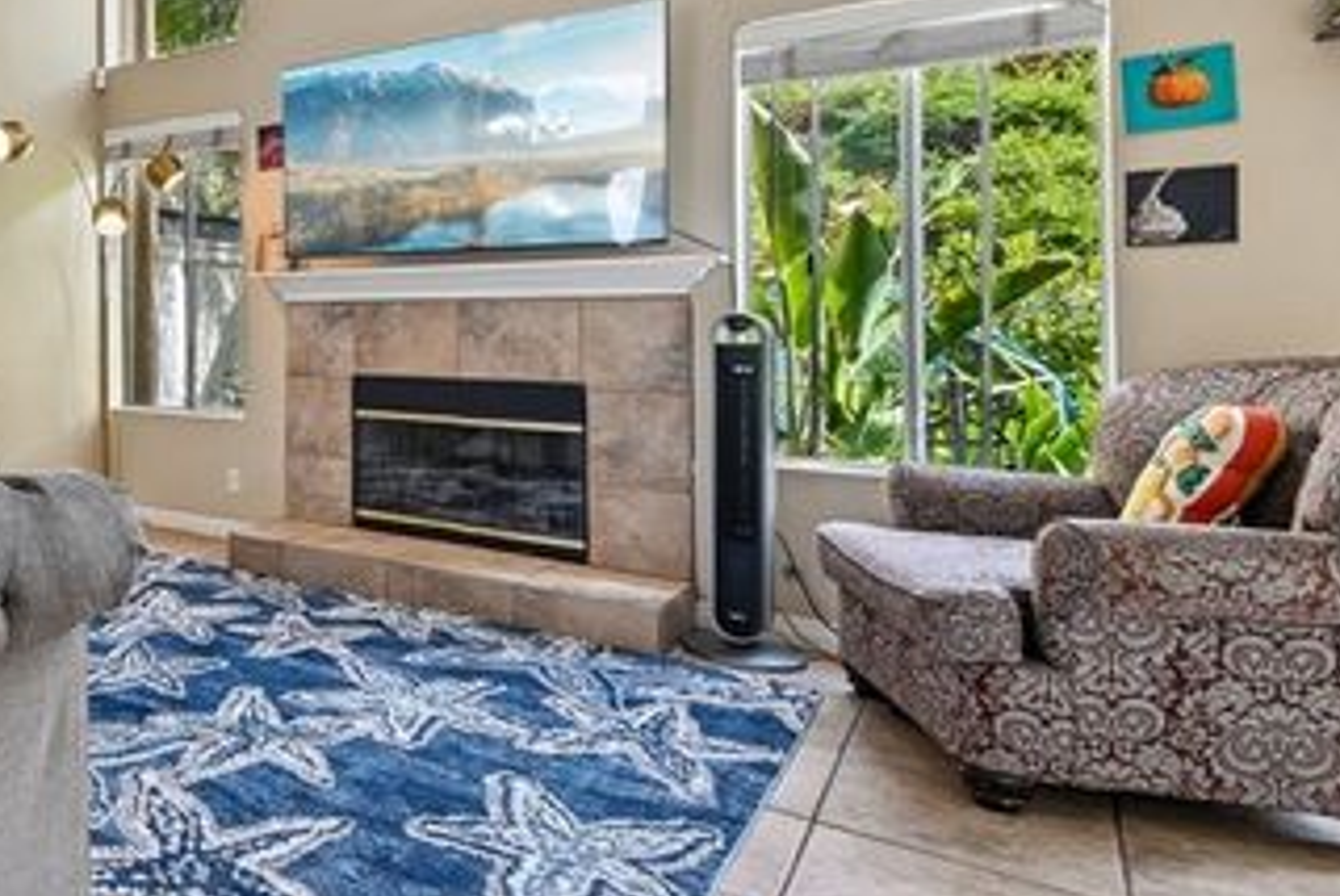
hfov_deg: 55.6
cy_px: 324
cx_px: 38
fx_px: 969
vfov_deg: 49.1
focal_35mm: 26
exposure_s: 1/10
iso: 250
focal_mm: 13
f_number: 8
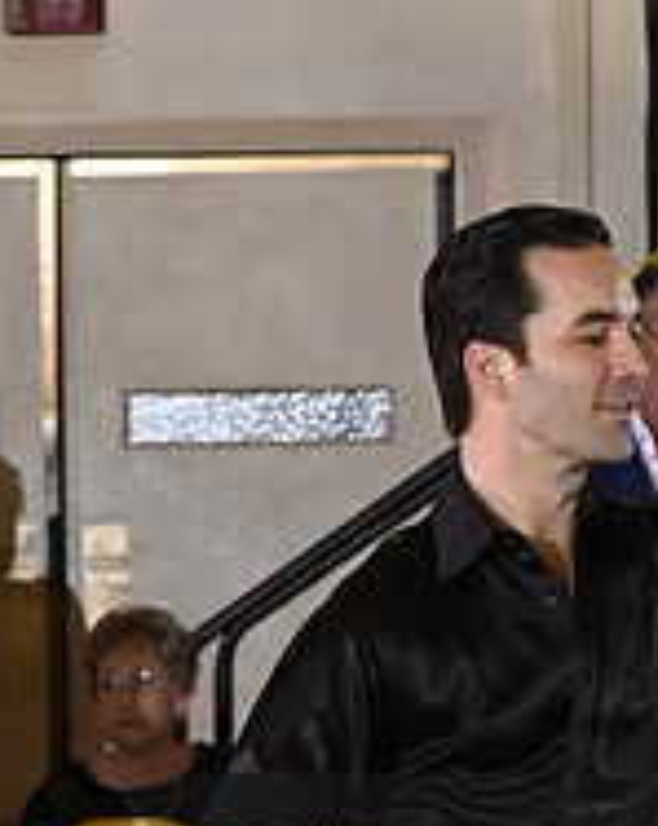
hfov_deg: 4.4
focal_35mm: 350
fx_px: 8541
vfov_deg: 5.5
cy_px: 923
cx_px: 740
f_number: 3.5
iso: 5000
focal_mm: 120
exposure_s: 1/200
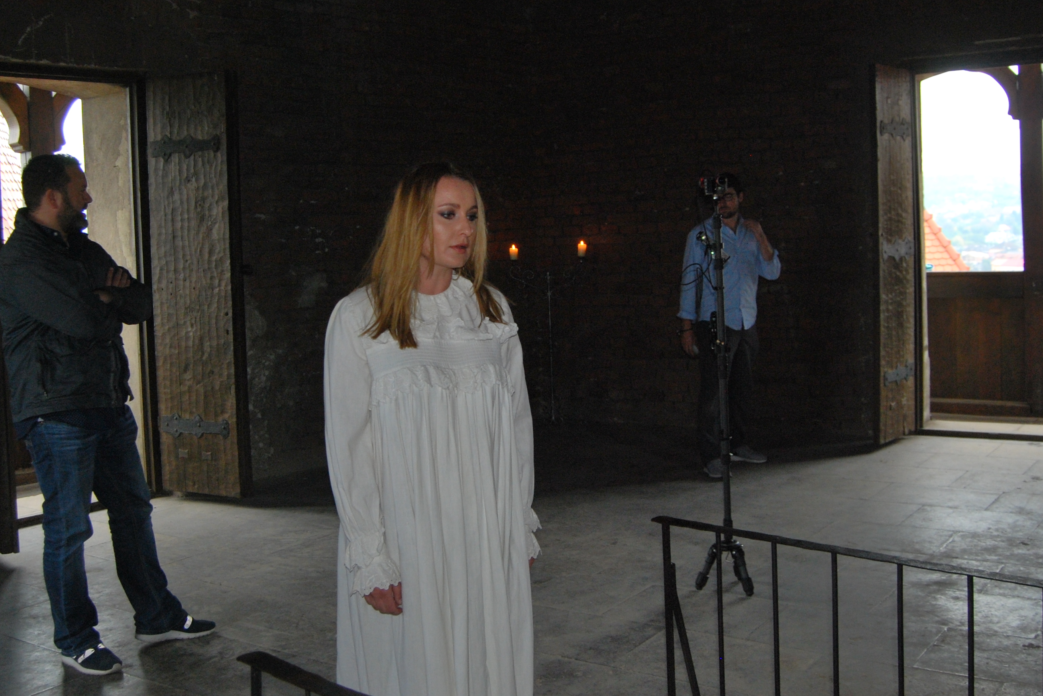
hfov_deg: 48.4
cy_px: 285
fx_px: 1159
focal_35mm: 40
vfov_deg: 33.3
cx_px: 481
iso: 400
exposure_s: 1/60
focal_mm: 18
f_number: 4
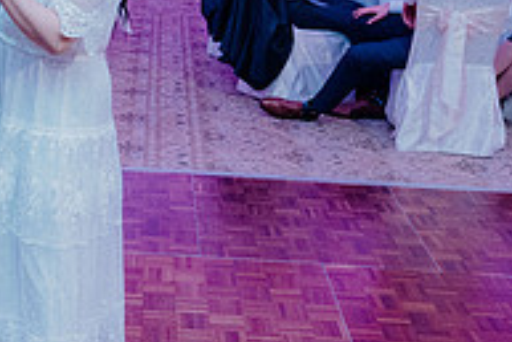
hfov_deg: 27.2
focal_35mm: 72
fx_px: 1025
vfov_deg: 18.4
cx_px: 69
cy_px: -15
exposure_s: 1/160
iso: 3200
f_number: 3.5
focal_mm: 24
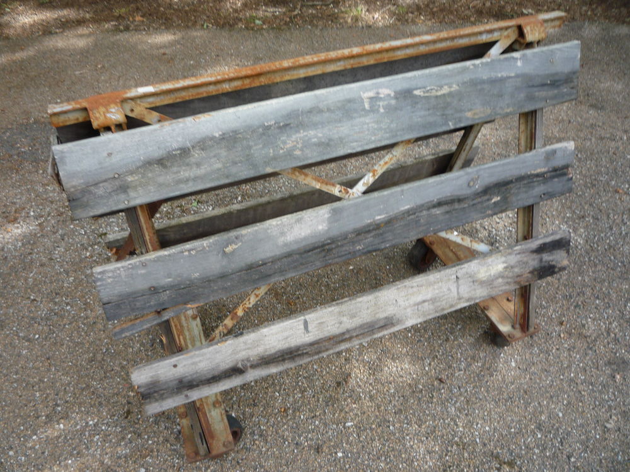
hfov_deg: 60.0
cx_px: 315
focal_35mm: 30
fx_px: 546
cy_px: 236
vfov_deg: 46.8
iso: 100
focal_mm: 5.2
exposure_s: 1/100
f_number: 4
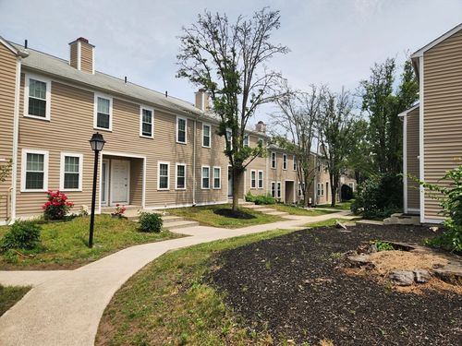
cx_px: 231
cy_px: 173
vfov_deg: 58.9
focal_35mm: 23
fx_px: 307
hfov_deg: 73.9
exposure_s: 1/1723
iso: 20
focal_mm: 5.4
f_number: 1.8
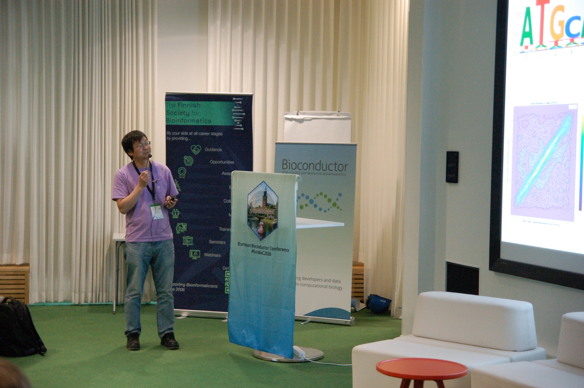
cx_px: 292
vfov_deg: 18.2
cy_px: 194
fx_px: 1216
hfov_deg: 27.0
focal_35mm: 75
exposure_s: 1/125
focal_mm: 50
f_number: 3.2
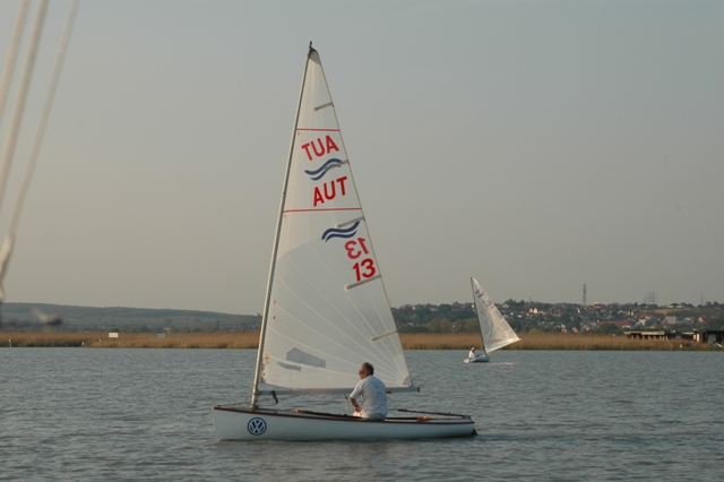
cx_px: 362
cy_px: 241
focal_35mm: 105
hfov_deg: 19.5
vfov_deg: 13.0
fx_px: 2110
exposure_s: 1/320
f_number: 9
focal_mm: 70
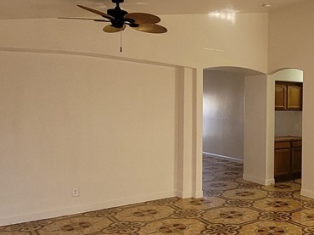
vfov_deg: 39.6
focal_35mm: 36
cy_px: 114
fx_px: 326
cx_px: 286
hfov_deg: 46.1
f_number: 2.2
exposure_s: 1/60
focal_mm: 2.2
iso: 125
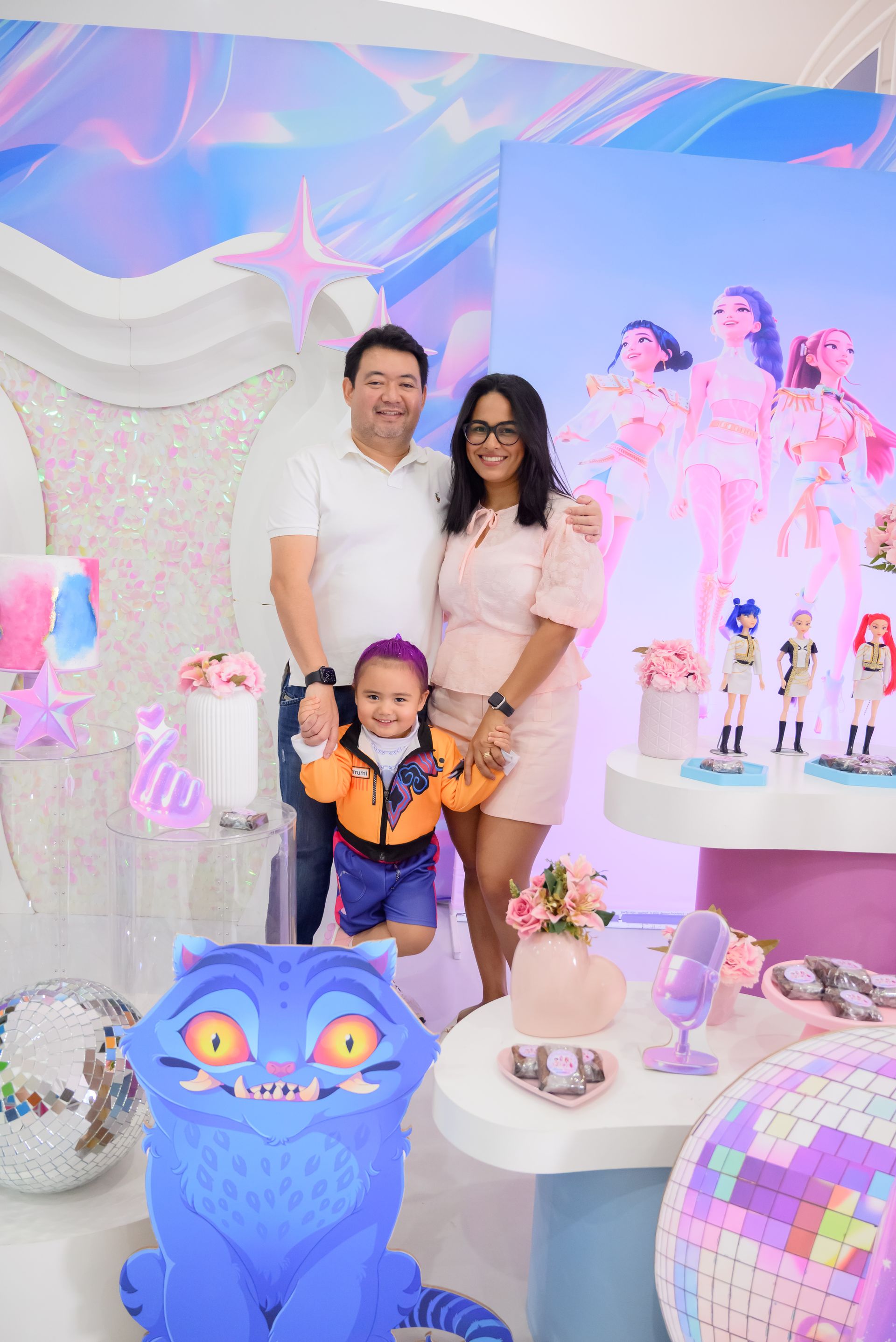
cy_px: 671
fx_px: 1026
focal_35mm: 28
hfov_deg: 47.2
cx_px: 448
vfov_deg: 66.4
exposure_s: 1/160
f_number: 4
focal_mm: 27.5
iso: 2000
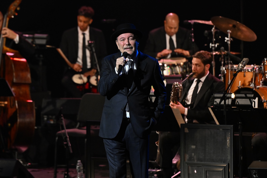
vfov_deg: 4.6
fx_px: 2224
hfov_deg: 6.9
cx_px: 134
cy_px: 89
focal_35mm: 300
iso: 5000
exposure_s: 1/200
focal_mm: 200
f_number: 4
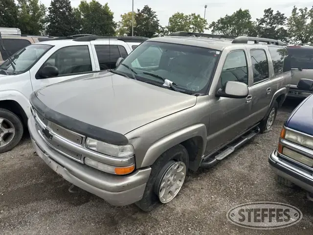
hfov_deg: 71.6
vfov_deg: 56.8
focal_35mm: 24
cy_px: 118
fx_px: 217
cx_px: 156
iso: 80
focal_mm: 6.86
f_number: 1.78
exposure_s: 1/2732
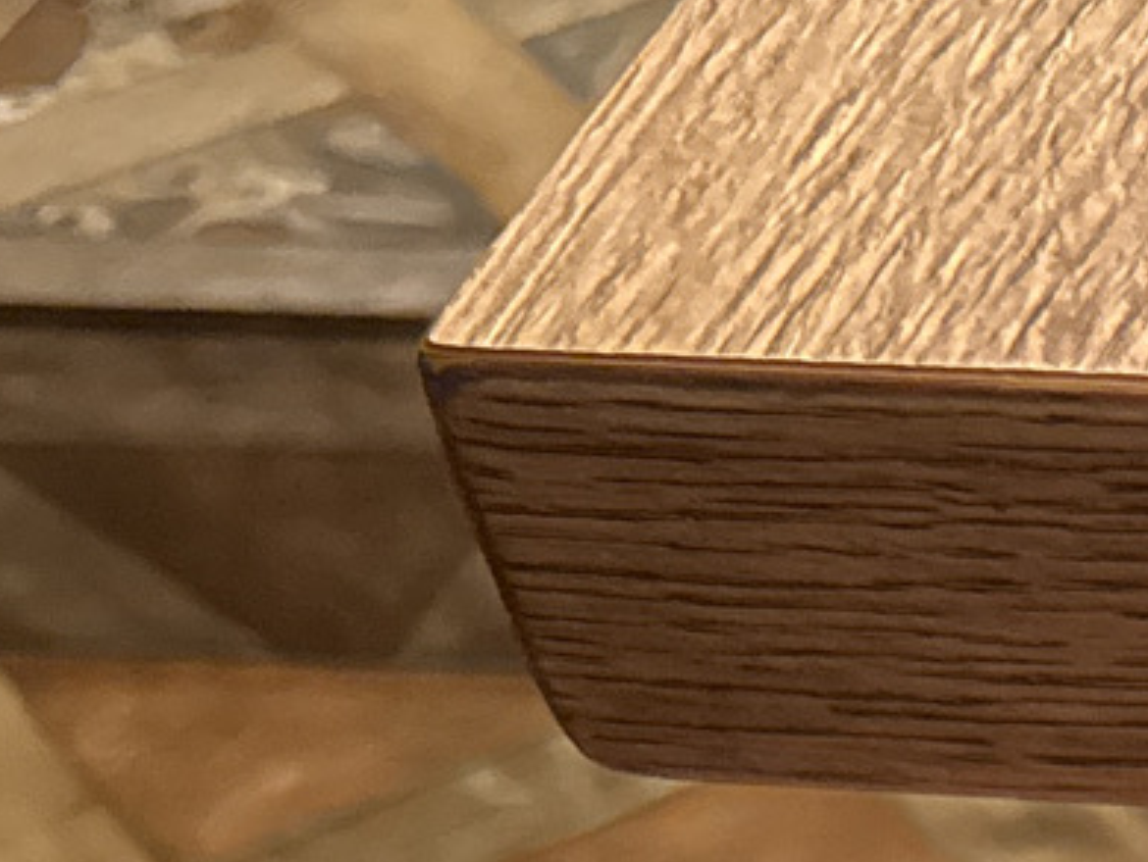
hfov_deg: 13.0
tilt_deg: -48.4
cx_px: 2570
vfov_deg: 10.8
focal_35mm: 123
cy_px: 1845
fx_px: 4082
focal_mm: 6.76
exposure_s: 1/58
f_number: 1.78
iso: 800
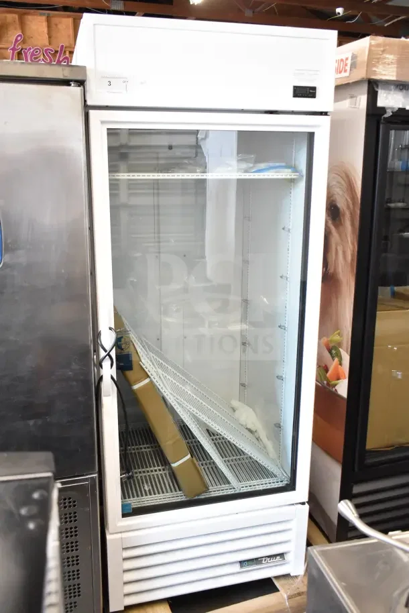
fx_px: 536
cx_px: 204
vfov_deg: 59.5
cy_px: 306
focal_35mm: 32
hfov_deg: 41.7
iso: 1100
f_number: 3.8
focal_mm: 21
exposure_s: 1/30
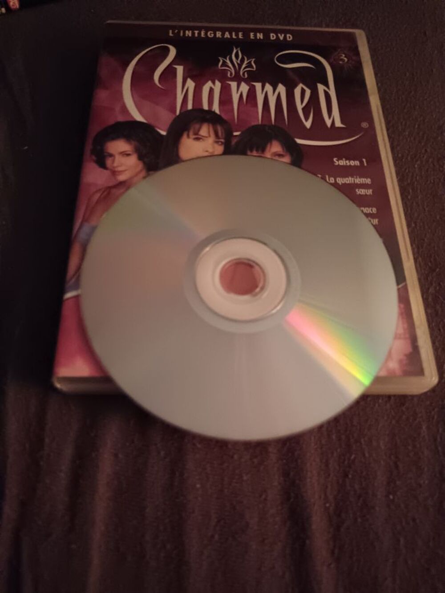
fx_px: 463
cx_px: 222
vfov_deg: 65.3
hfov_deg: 51.4
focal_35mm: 27
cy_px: 296
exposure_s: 1/12
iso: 10250
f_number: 1.9
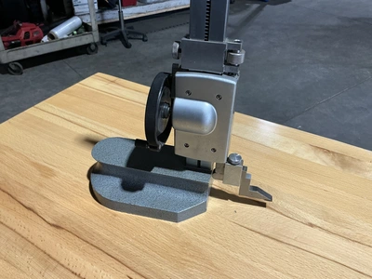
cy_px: 140
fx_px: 301
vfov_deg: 49.7
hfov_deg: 63.4
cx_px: 186
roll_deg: +0.0
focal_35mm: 28
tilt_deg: -35.8
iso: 100
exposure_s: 1/60
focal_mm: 3
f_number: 1.8
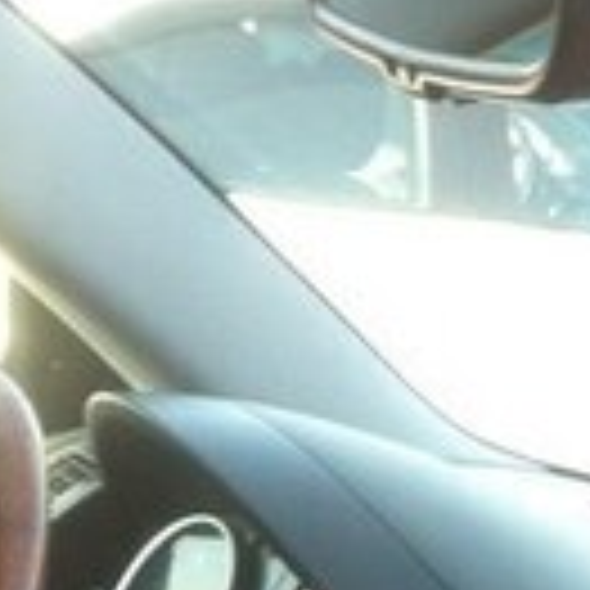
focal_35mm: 117
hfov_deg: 14.2
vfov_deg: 14.3
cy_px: 779
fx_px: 2256
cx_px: -203
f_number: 2.8
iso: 100
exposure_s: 1/120
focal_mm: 3.85
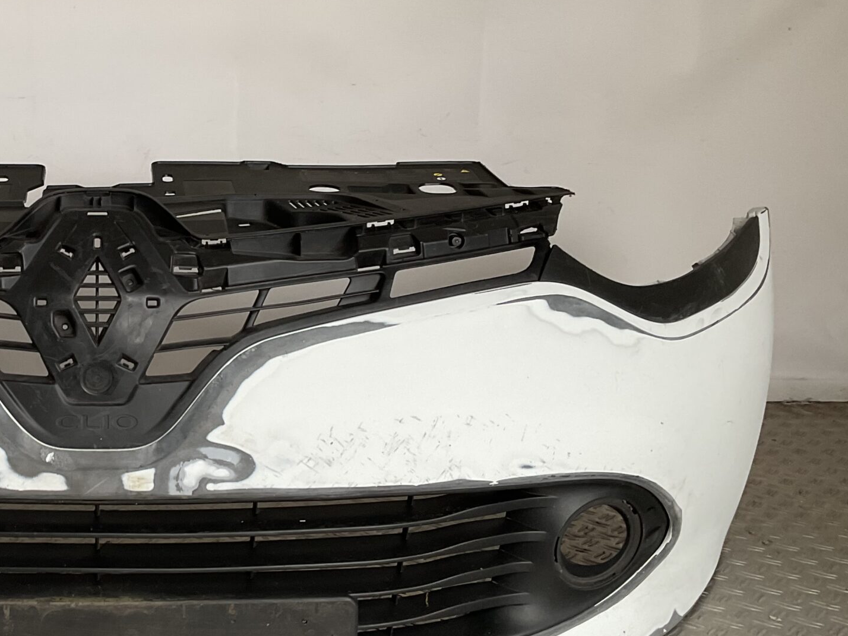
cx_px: 103
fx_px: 1274
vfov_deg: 28.0
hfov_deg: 34.9
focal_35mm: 52
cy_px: 277
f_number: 1.8
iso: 40
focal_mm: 3
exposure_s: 1/50
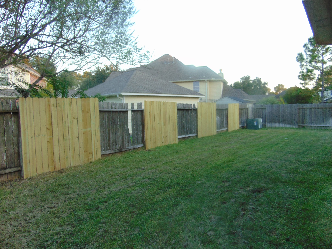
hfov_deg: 69.4
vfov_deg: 54.9
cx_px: 166
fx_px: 240
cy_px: 124
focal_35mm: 25
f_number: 3
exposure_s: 1/40
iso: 80
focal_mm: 4.5
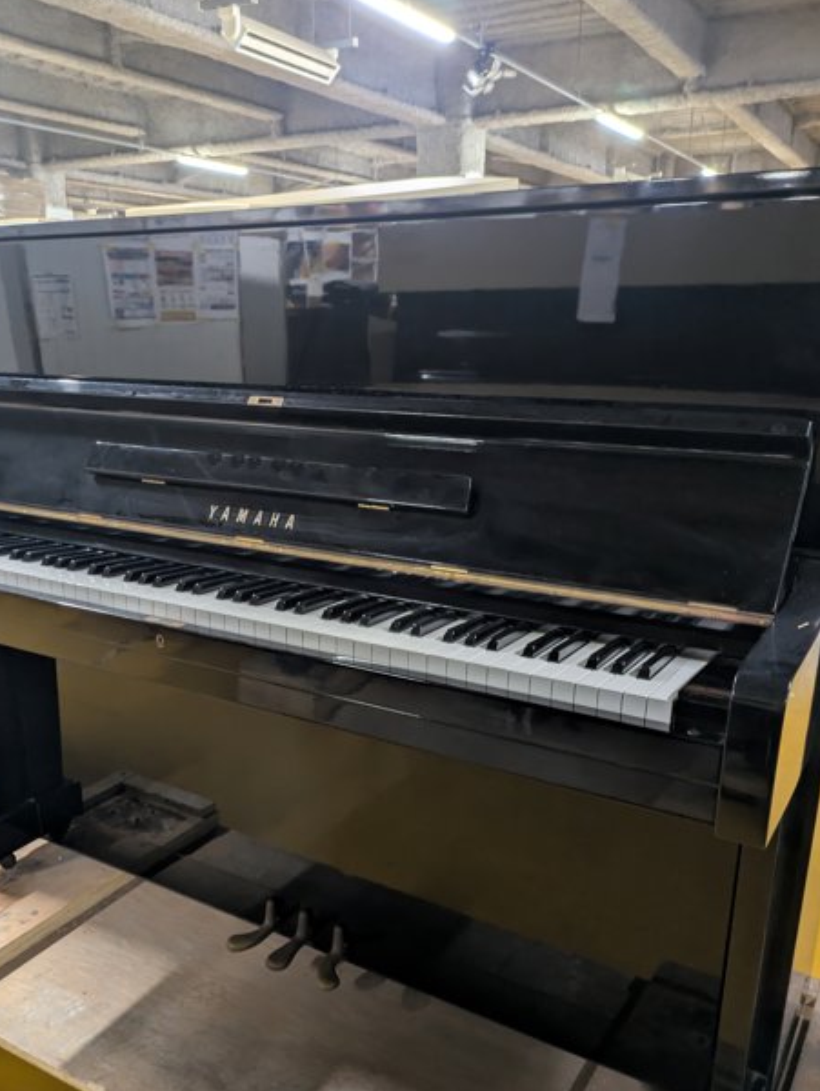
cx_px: 355
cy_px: 644
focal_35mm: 30
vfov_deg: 59.5
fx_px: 946
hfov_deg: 46.7
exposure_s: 1/25
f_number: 1.89
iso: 171
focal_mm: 5.43
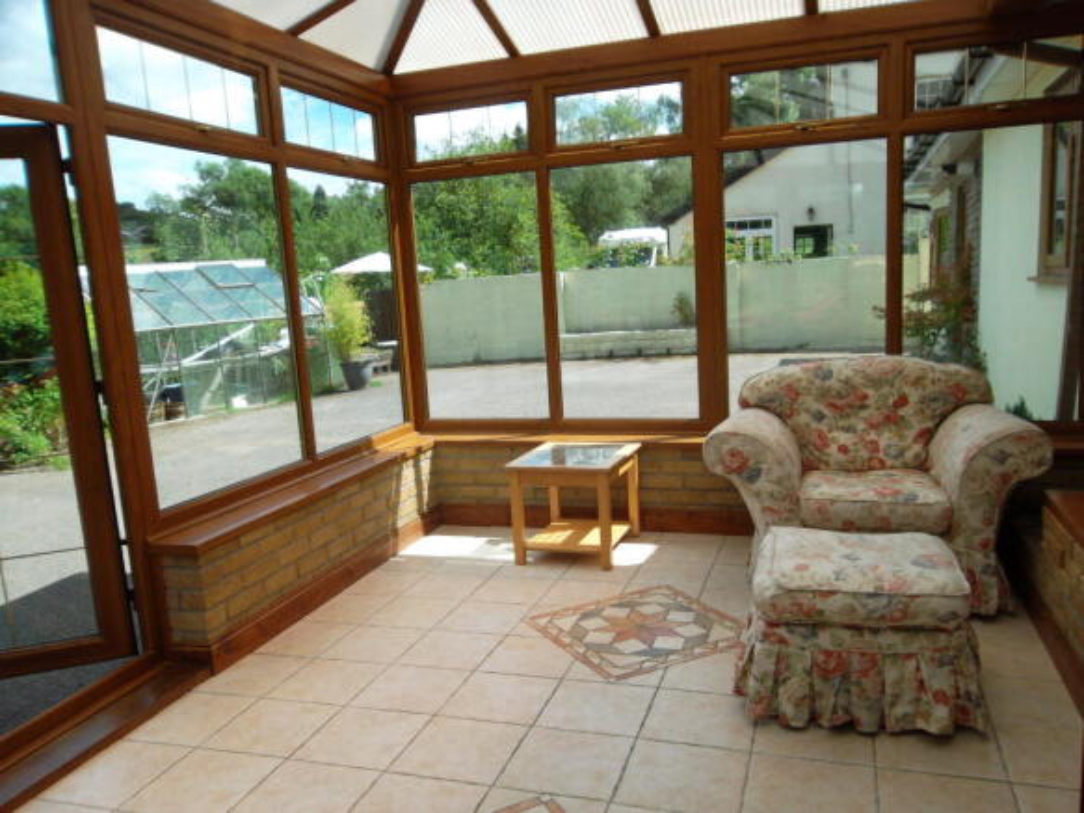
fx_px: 845
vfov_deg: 51.3
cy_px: 406
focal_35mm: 27
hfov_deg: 65.3
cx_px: 542
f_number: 3.5
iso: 80
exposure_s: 1/320
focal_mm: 4.9
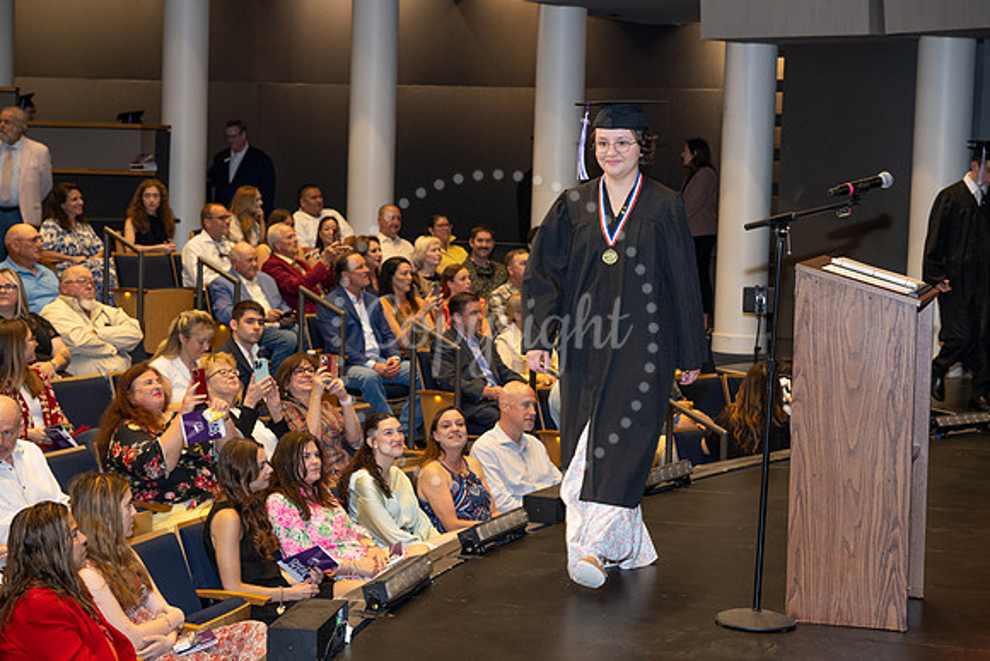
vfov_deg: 19.5
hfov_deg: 28.8
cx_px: 495
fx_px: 1925
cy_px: 330
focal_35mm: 70
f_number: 5
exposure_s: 1/80
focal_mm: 70
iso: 1000
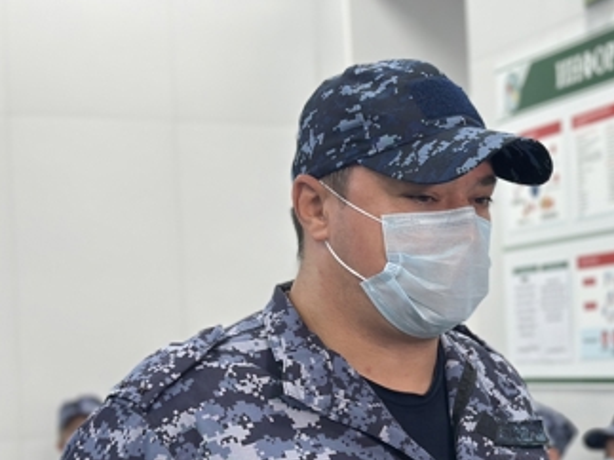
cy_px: 384
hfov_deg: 19.3
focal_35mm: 99
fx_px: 1755
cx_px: 609
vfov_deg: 14.8
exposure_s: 1/100
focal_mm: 6.86
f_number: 1.78
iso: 100
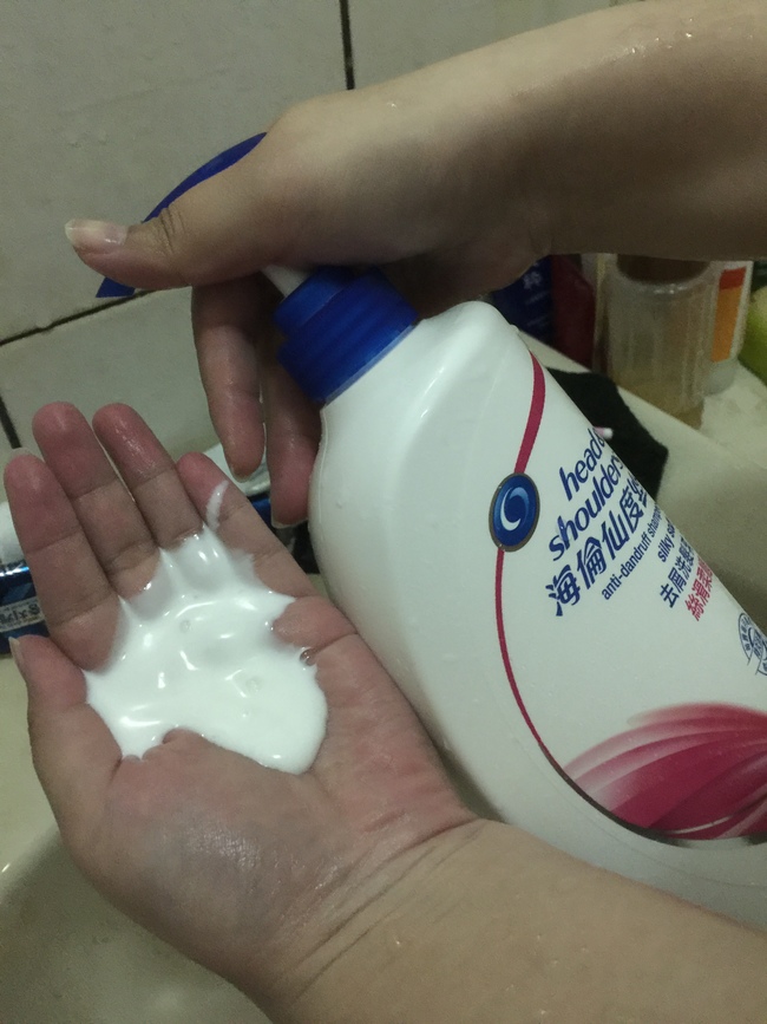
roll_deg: +4.4
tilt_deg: -39.7
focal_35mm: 29
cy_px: 512
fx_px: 857
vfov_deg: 61.7
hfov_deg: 48.2
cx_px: 384
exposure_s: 1/4
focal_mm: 4.15
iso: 100
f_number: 2.2
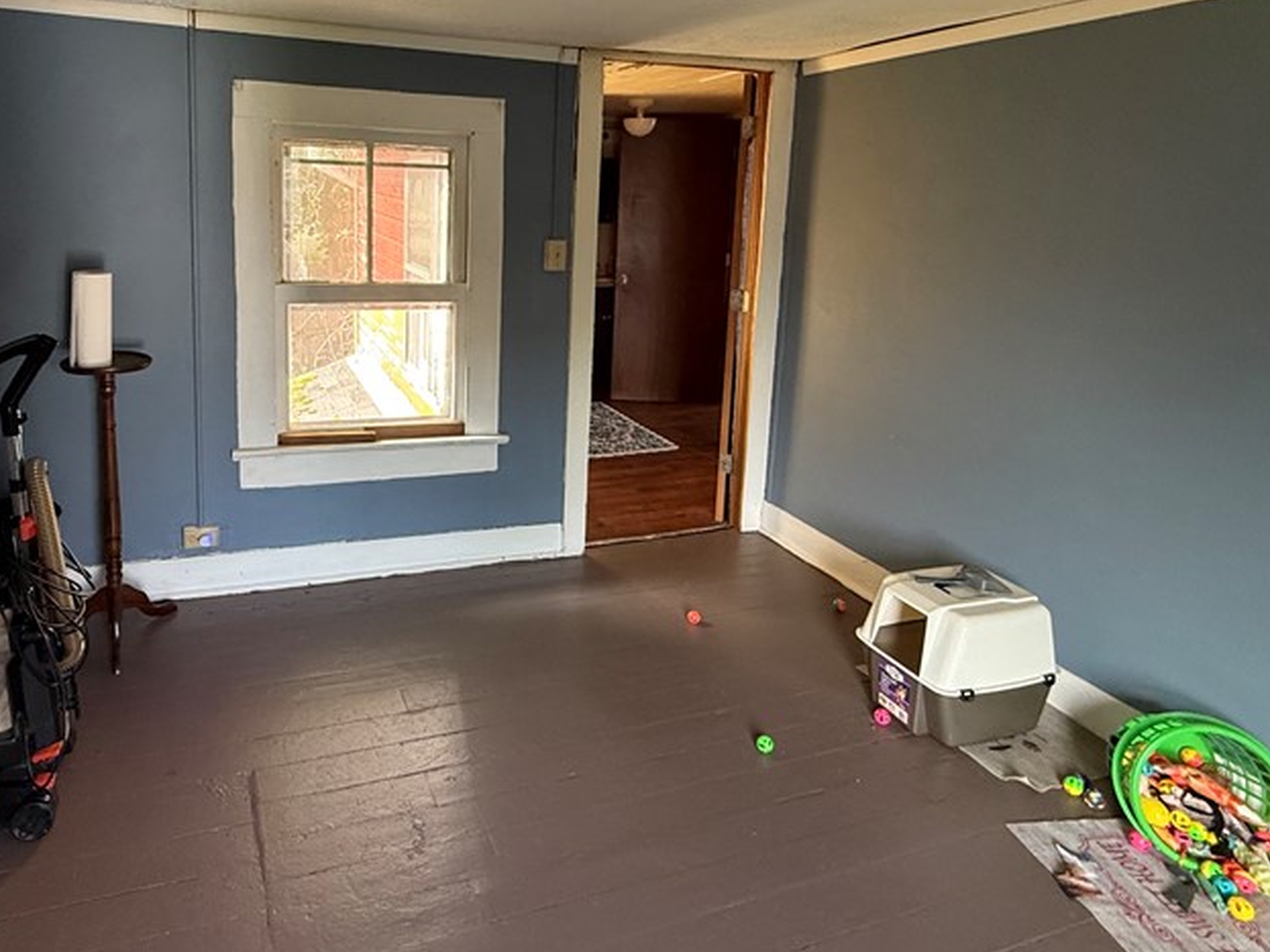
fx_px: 844
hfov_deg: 73.0
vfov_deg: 57.6
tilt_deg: -9.8
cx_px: 495
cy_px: 318
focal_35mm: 23
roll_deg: -0.6
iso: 320
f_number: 2.2
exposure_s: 1/81
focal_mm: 2.22
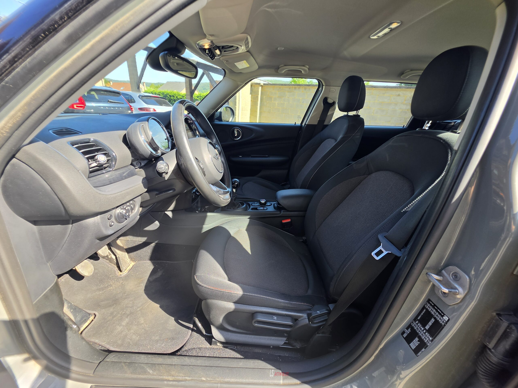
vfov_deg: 89.9
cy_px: 194
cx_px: 259
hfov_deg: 106.2
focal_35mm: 13
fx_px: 195
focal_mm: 2.2
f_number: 1.9
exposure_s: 1/111
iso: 16
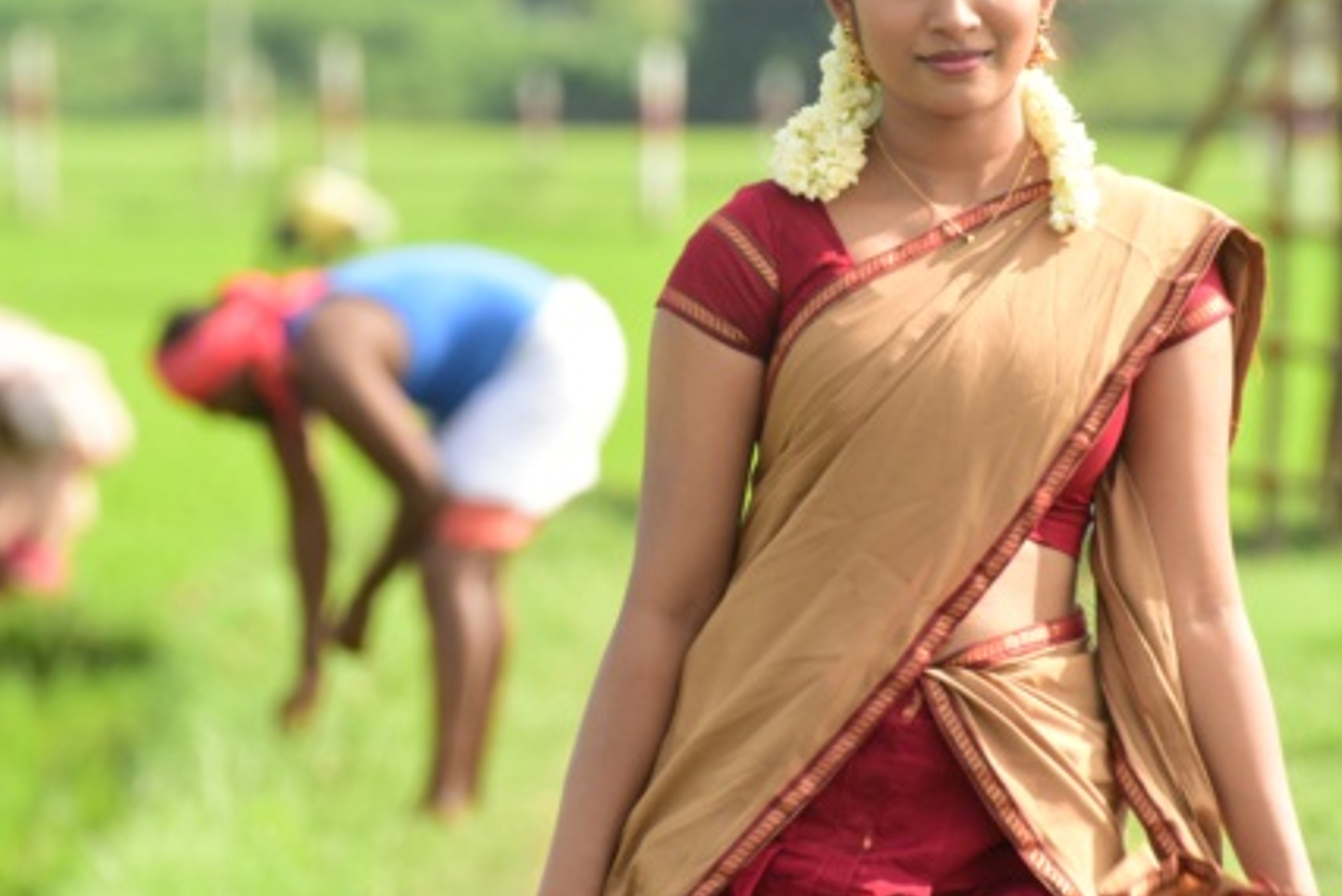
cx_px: 808
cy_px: 294
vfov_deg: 3.1
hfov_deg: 4.6
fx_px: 16780
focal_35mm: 450
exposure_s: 1/320
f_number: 7.1
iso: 320
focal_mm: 300
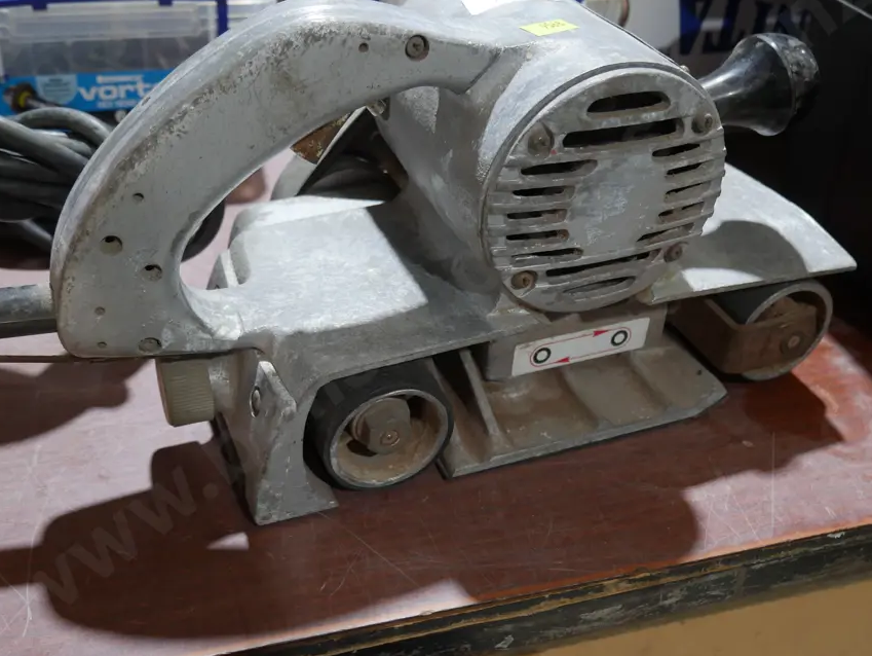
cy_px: 297
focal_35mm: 41
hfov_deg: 45.7
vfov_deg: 35.2
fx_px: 1034
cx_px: 441
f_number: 4
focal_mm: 17
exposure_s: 1/60
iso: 640
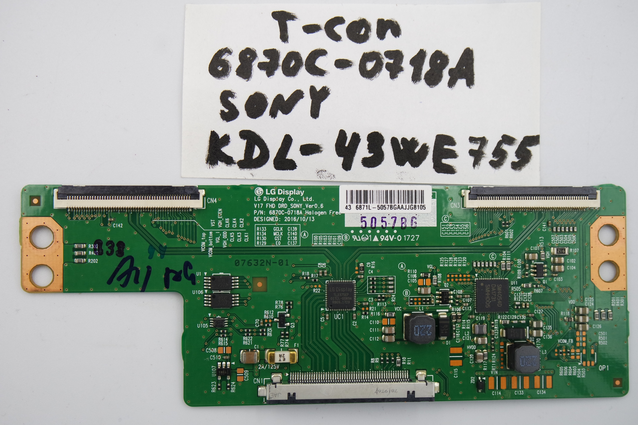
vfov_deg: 33.4
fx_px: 709
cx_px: 319
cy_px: 212
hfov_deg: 48.5
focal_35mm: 40
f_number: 4.5
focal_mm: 15
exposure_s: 1/100
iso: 160
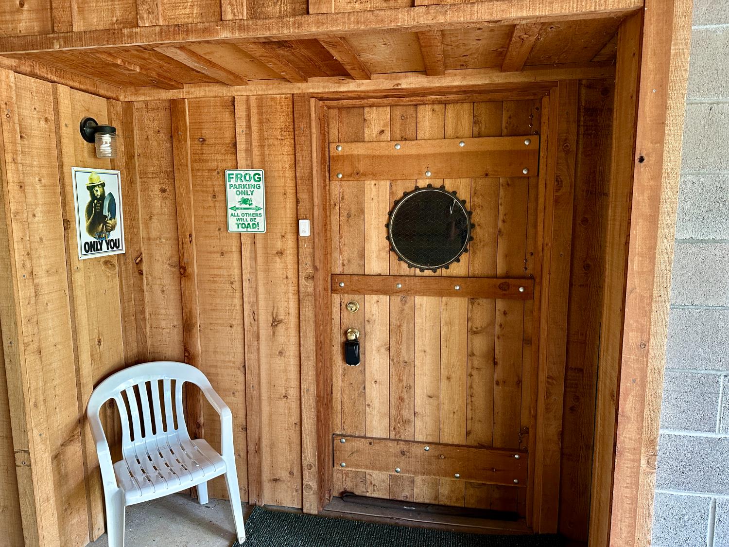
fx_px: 505
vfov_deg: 56.8
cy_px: 274
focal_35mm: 24
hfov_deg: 71.6
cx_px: 364
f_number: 1.78
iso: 320
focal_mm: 6.86
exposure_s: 1/60
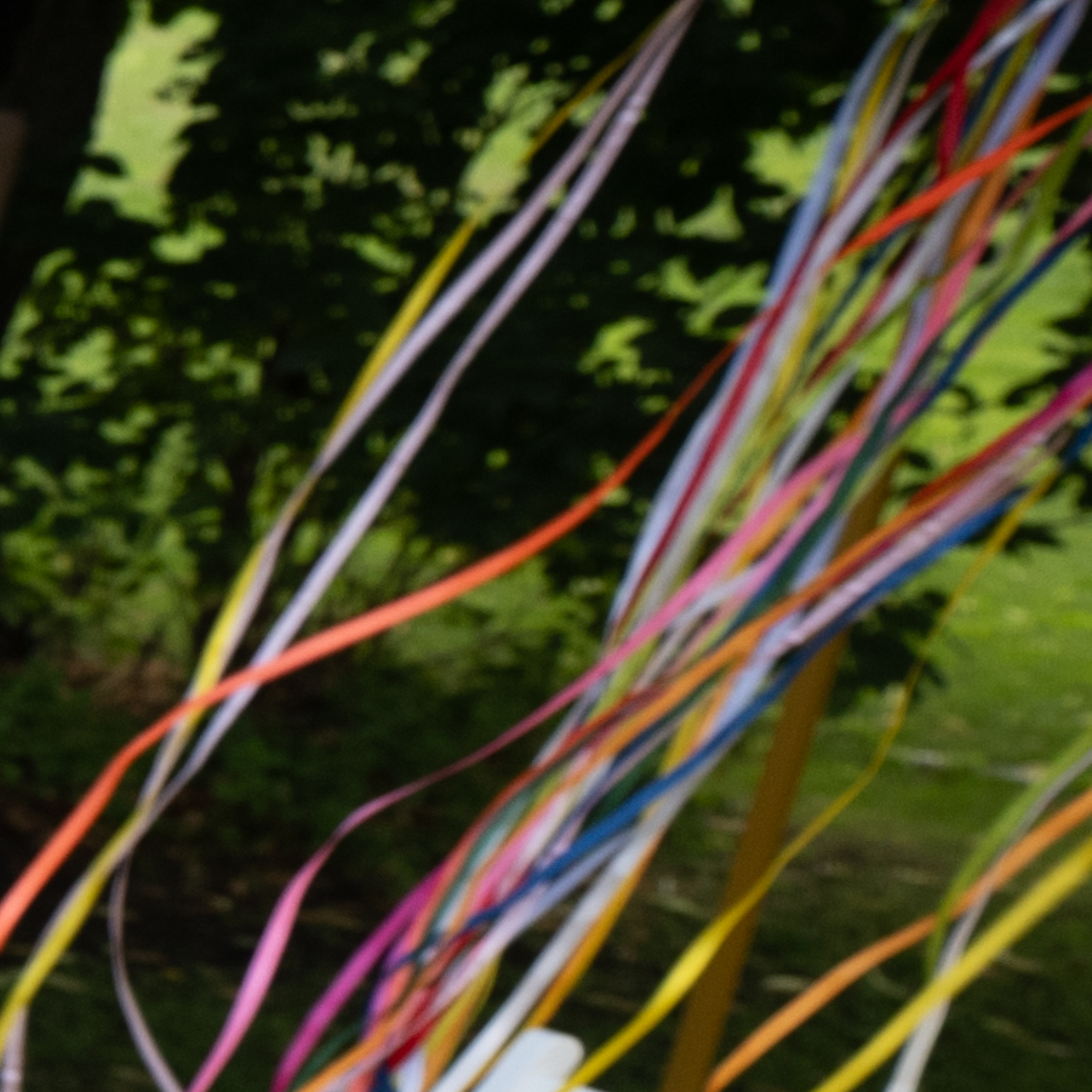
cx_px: -3660
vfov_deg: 15.8
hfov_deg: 7.4
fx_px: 3890
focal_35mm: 109
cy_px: 904
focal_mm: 14
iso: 160
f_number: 3.5
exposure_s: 1/125
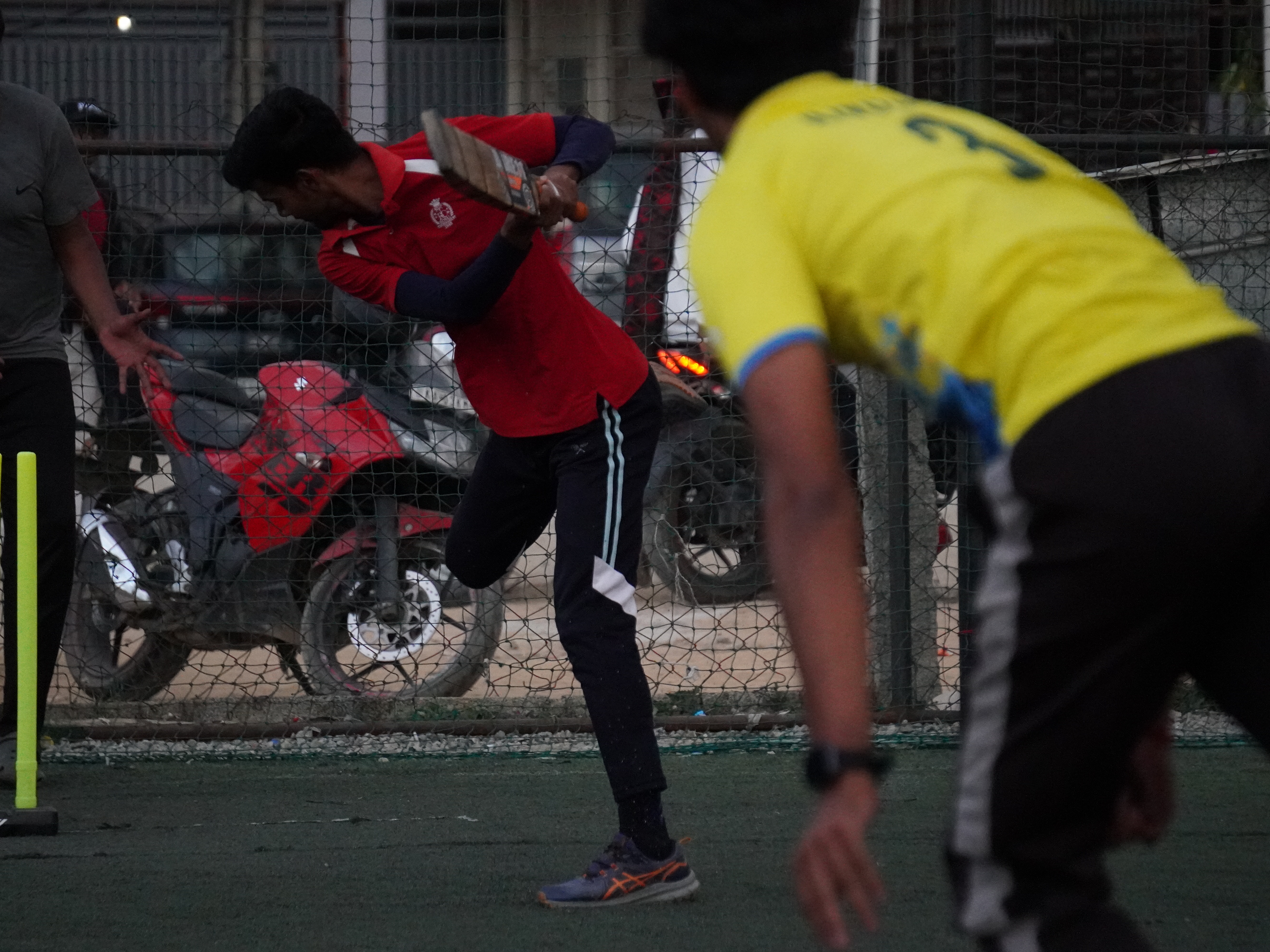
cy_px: 476
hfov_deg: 6.0
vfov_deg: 4.5
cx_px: 595
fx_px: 12181
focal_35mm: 332
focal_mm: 204
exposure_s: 1/1000
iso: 6400
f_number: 6.3
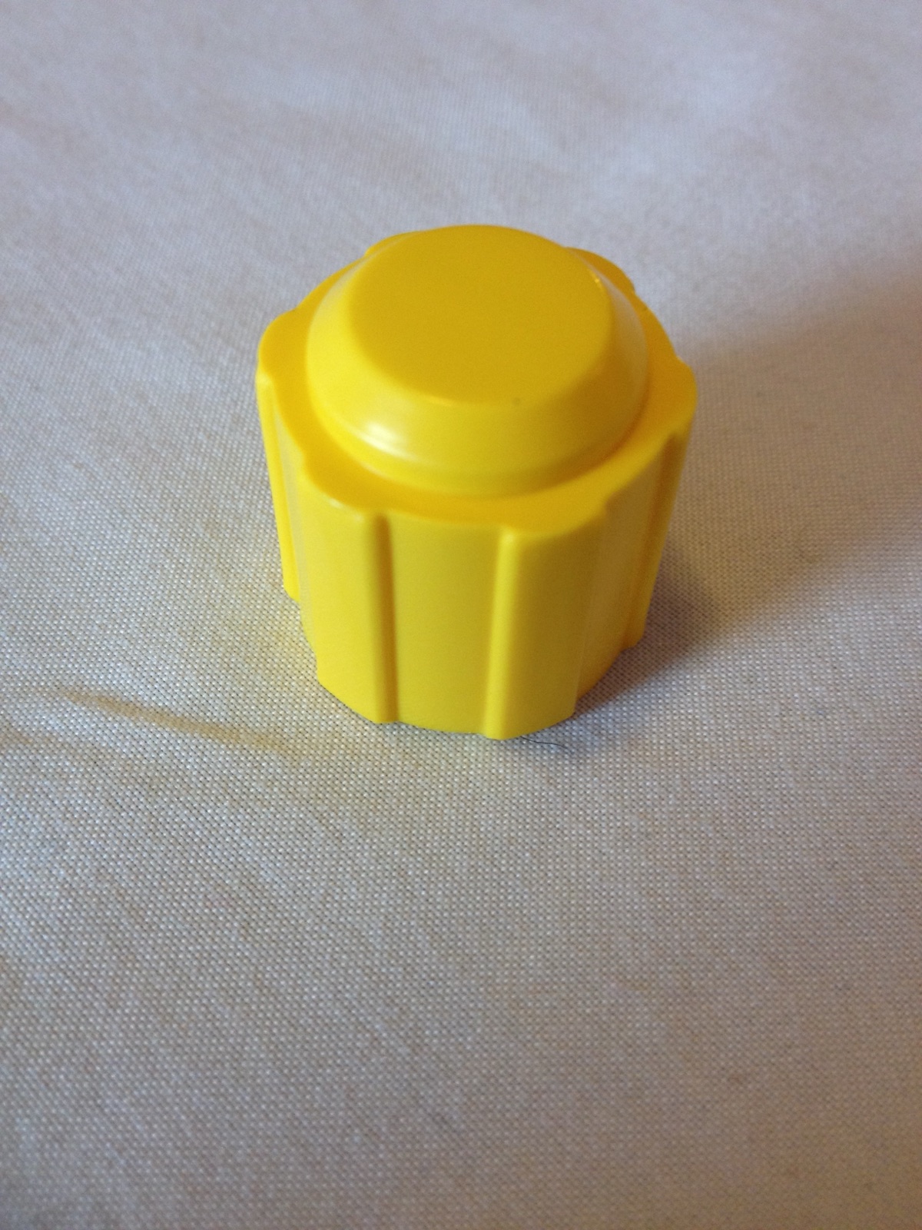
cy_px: 615
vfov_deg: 52.6
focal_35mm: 35
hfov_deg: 40.7
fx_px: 1243
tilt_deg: -52.9
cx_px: 461
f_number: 2.4
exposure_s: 1/20
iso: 100
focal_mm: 4.28
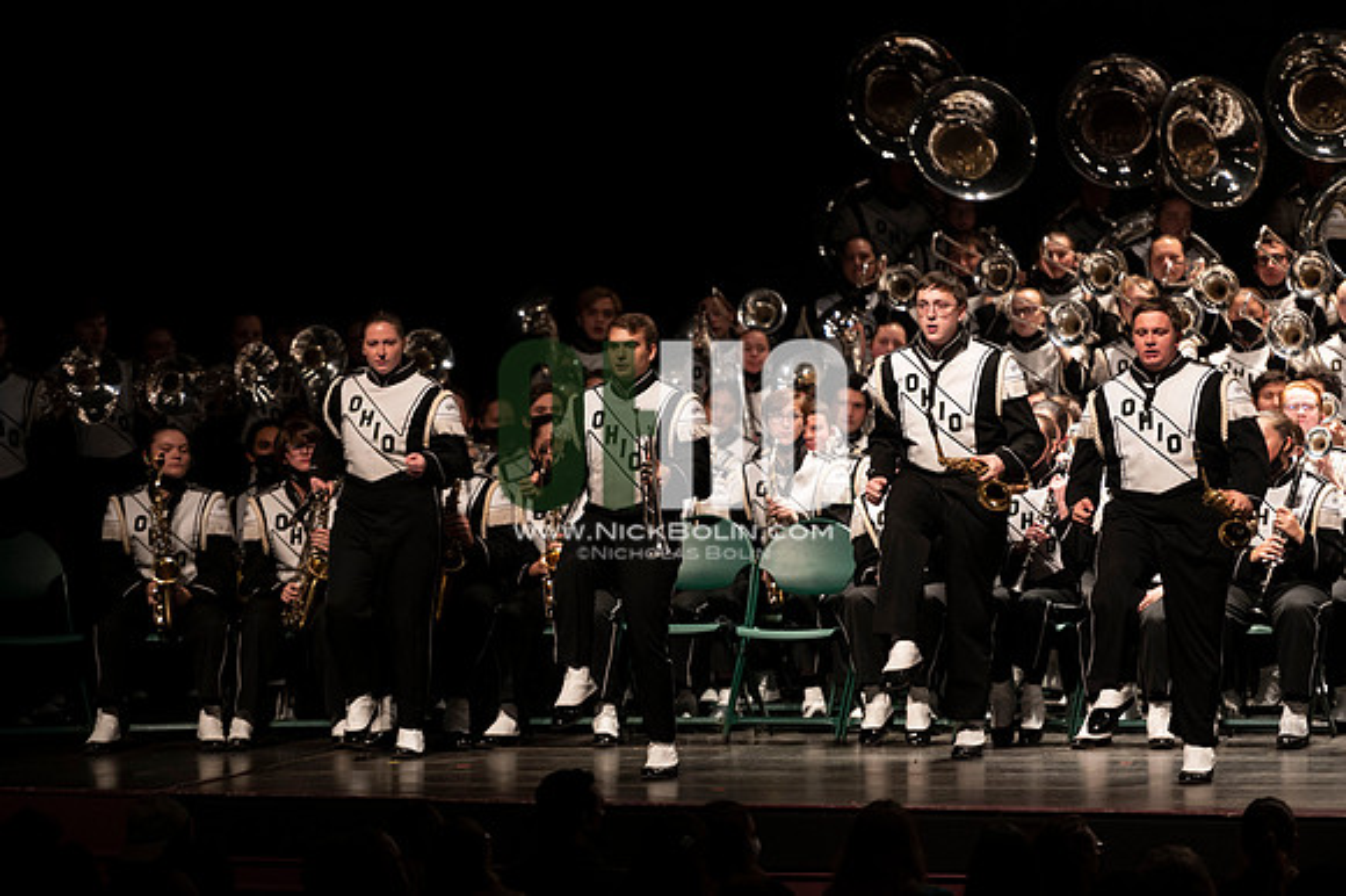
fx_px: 7473
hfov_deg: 10.3
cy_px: 448
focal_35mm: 200
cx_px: 673
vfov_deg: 6.9
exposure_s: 1/500
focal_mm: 200
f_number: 2.8
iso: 2500
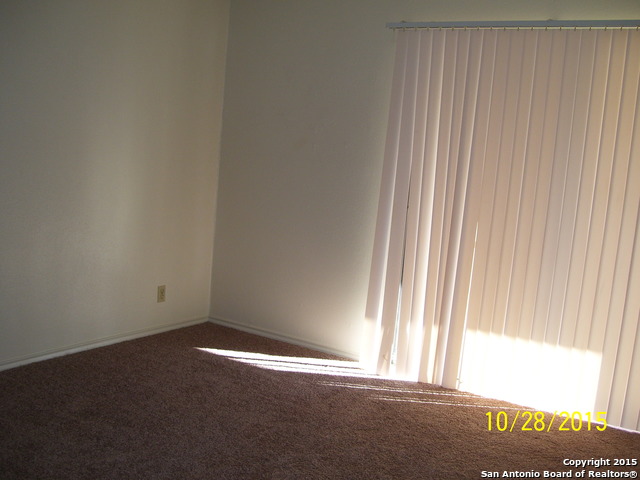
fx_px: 684
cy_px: 240
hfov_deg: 50.1
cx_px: 320
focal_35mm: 37
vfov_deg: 38.7
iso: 80
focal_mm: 6
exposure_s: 1/60
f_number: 2.7
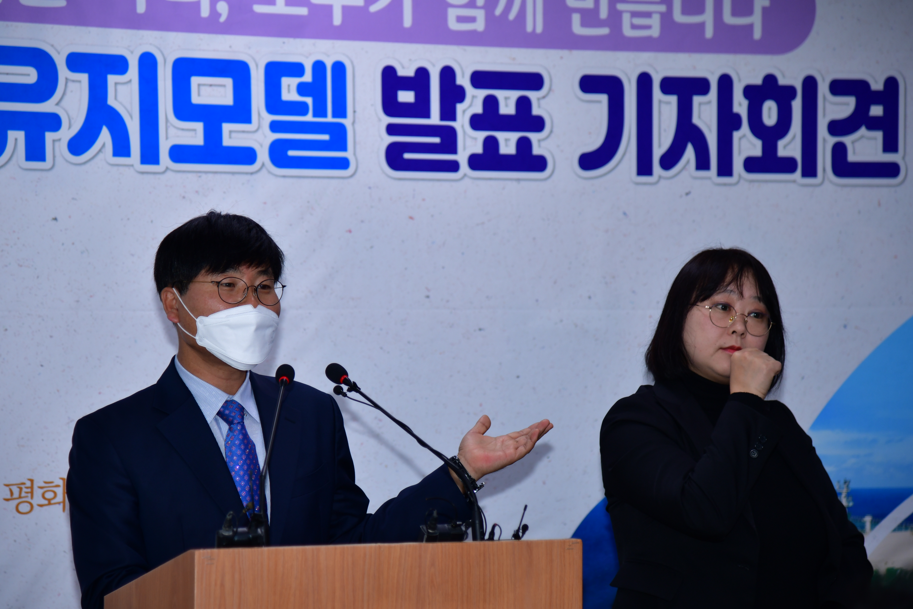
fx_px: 2815
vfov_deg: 12.3
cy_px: 342
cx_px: 423
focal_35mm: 111
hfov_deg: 18.4
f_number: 4
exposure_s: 1/250
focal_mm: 98
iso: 400
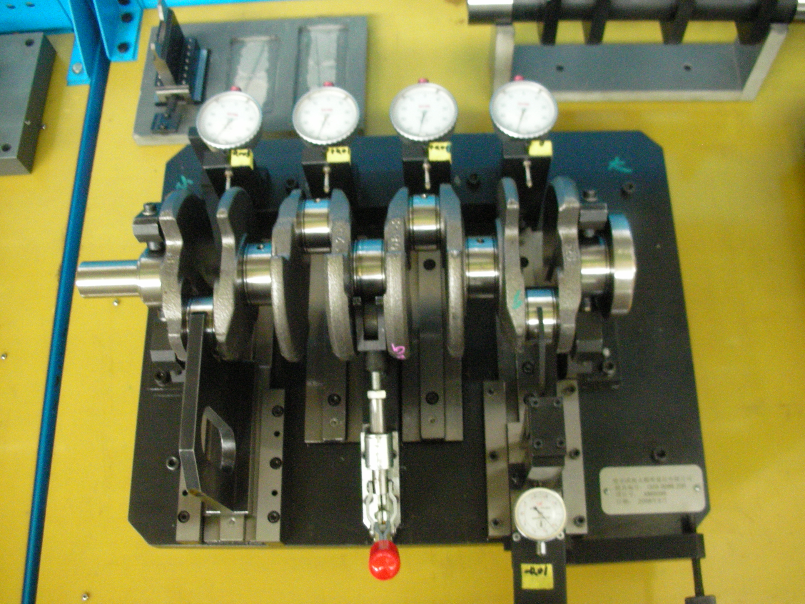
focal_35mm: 36
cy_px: 306
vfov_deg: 39.7
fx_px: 837
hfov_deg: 51.4
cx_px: 412
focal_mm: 5.8
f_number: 3
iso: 400
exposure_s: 1/20.7
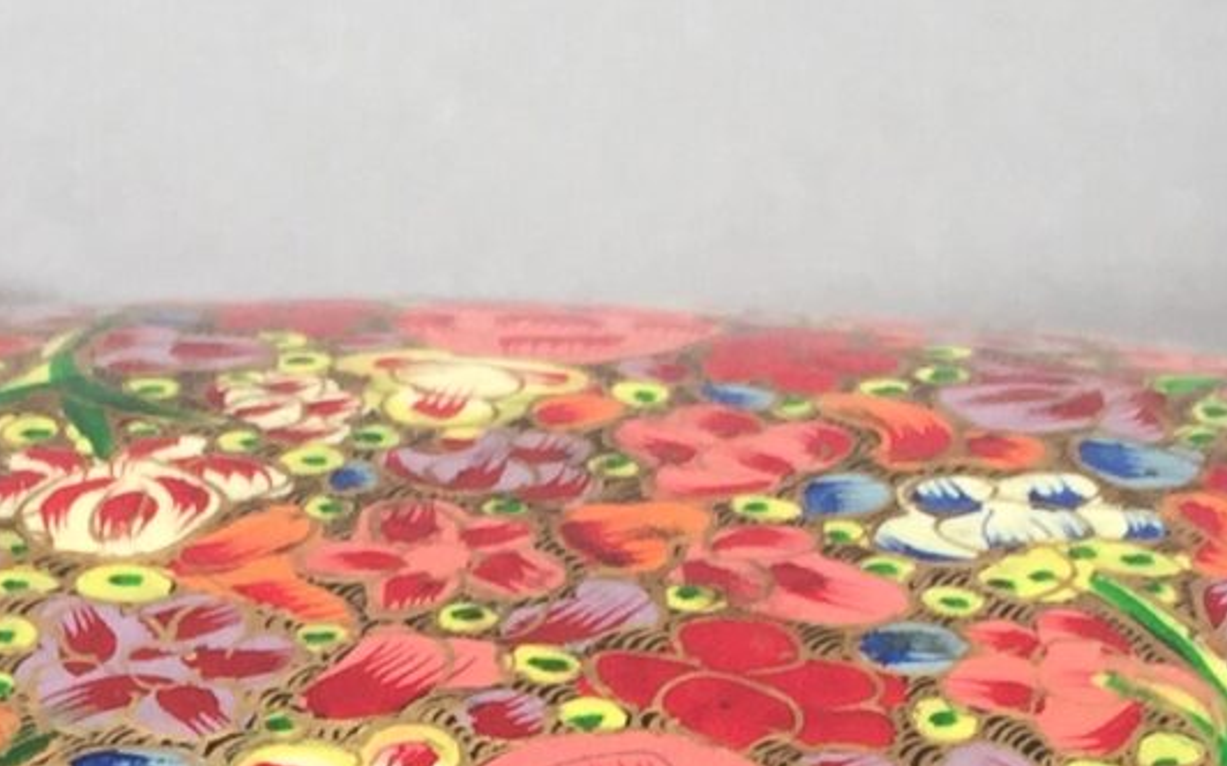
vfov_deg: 8.5
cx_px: 307
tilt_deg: -32.9
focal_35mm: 148
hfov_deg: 14.1
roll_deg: -2.6
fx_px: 4947
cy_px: 1324
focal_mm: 4.15
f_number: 2.2
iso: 50
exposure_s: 1/100
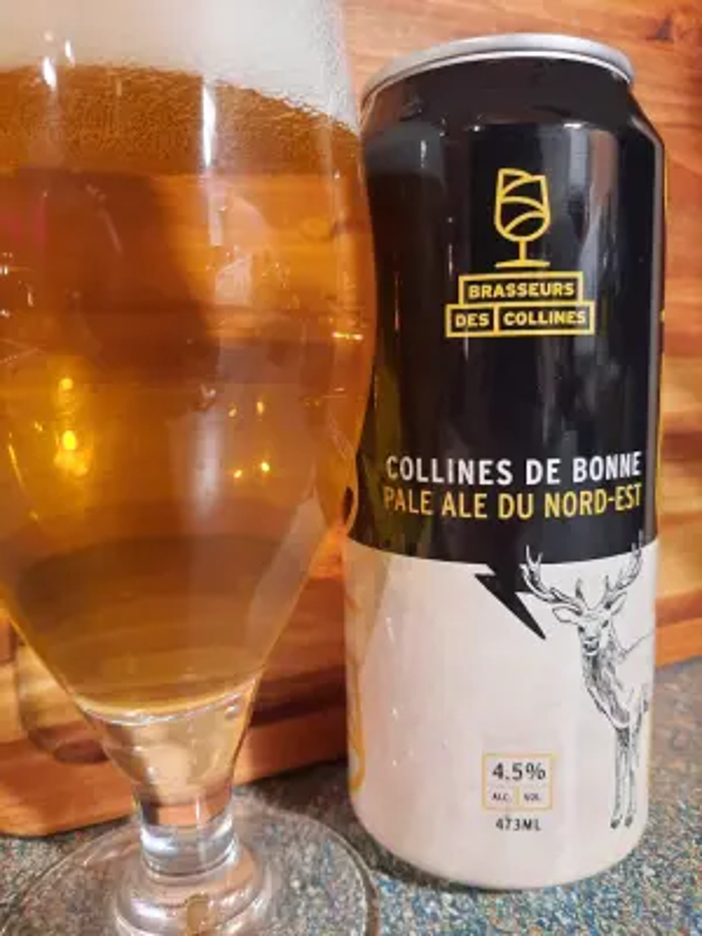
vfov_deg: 69.4
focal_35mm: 25
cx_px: 351
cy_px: 468
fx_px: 676
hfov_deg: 54.9
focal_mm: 4.6
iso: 400
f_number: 2
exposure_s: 1/24
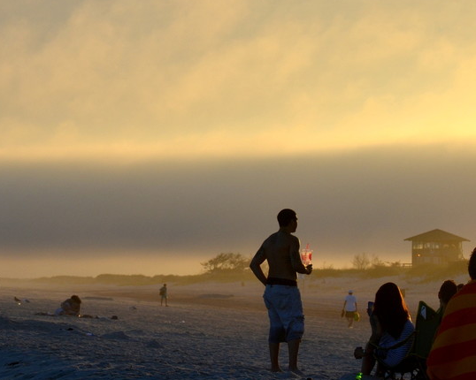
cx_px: 280
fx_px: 2056
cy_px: 219
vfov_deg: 10.6
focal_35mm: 146
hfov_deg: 13.2
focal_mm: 62
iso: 200
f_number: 6.3
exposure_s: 1/640
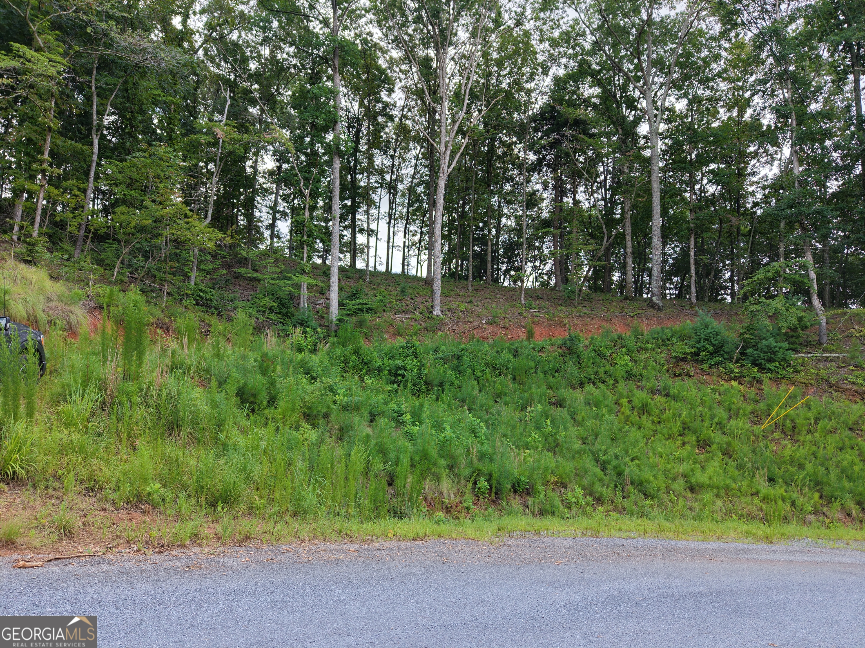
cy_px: 324
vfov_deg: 56.8
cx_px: 432
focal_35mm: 24
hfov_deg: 71.6
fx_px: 600
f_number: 1.8
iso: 100
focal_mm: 8.67
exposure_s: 1/500
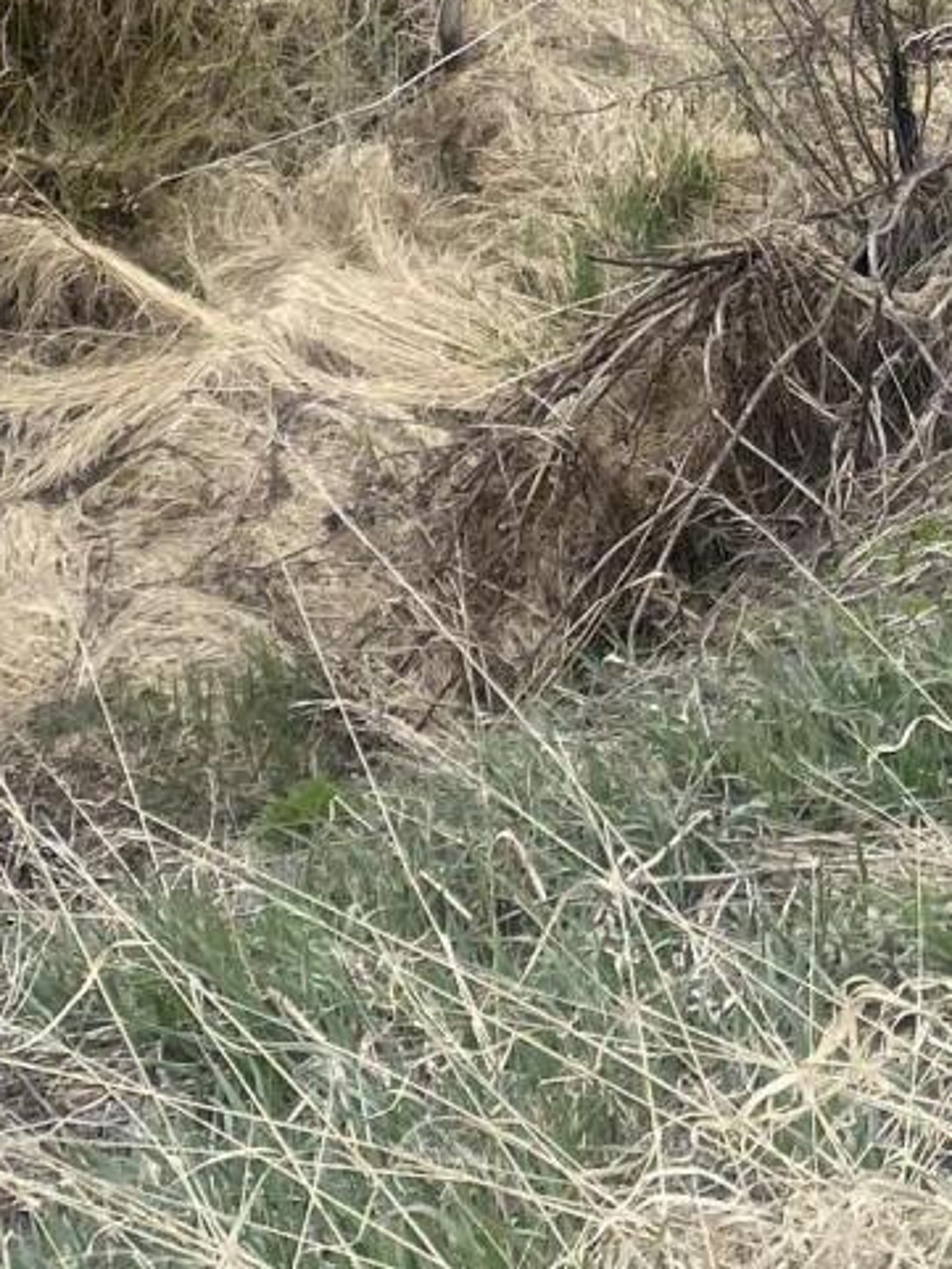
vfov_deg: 17.0
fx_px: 3958
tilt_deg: -21.4
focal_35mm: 108
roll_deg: +3.8
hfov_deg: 13.4
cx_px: 1063
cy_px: -441
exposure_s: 1/1043
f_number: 1.8
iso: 32
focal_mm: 4.25
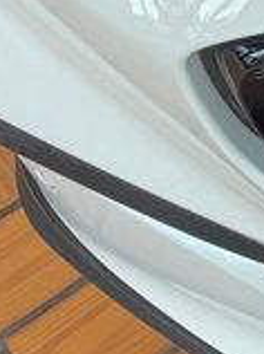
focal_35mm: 169
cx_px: 993
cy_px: -399
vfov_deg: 10.6
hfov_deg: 7.0
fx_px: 1723
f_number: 1.6
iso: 64
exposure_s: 1/60
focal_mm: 4.2
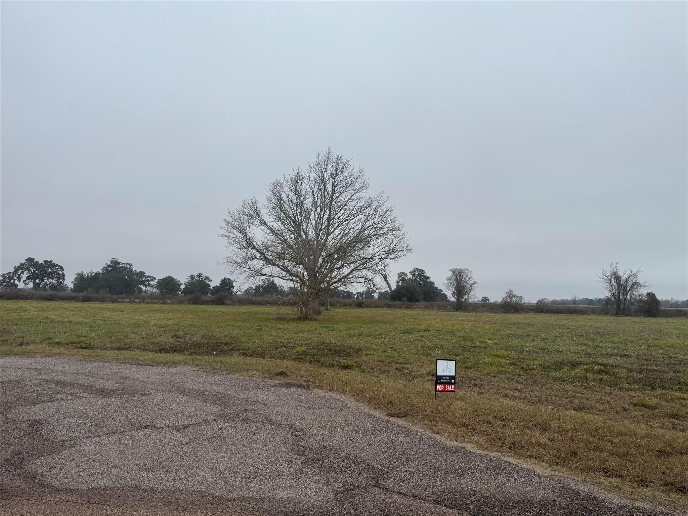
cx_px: 344
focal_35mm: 24
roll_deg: -1.8
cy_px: 258
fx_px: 477
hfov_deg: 71.6
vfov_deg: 56.8
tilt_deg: +5.1
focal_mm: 6.76
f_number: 1.78
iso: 80
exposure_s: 1/3247
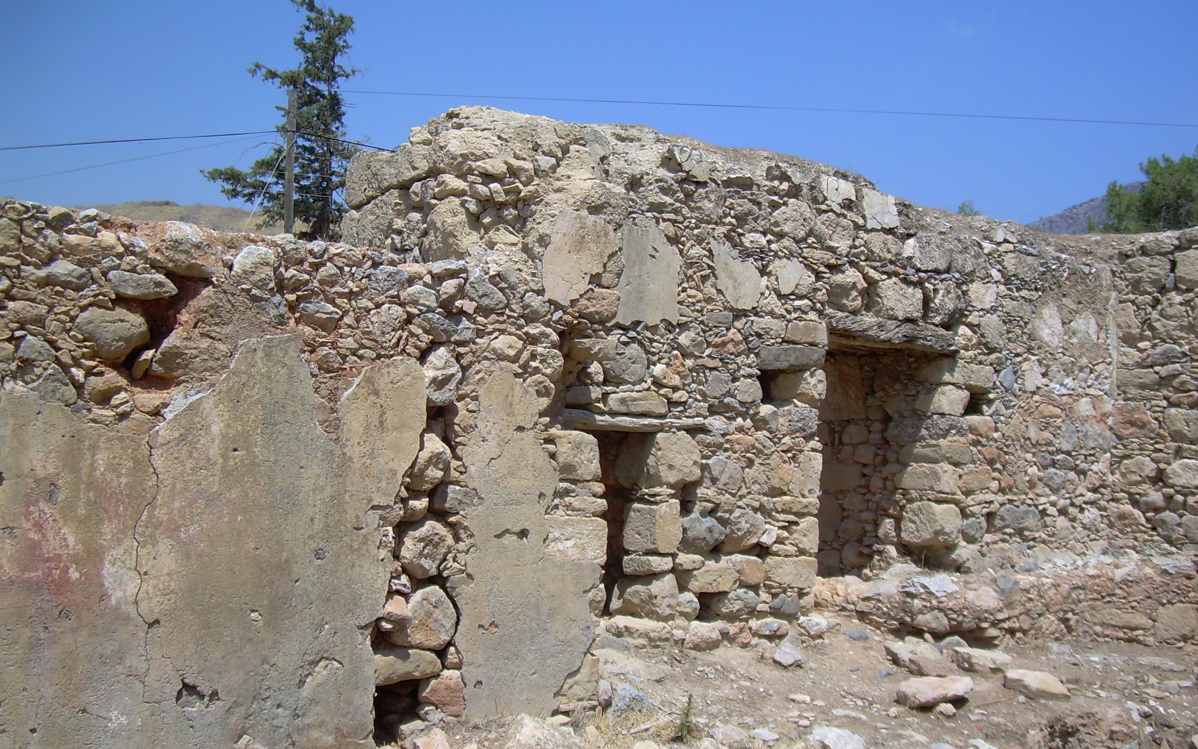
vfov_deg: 31.2
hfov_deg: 48.2
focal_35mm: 41
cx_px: 596
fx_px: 1339
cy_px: 386
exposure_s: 1/1297
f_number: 2.8
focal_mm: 6.3
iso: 50
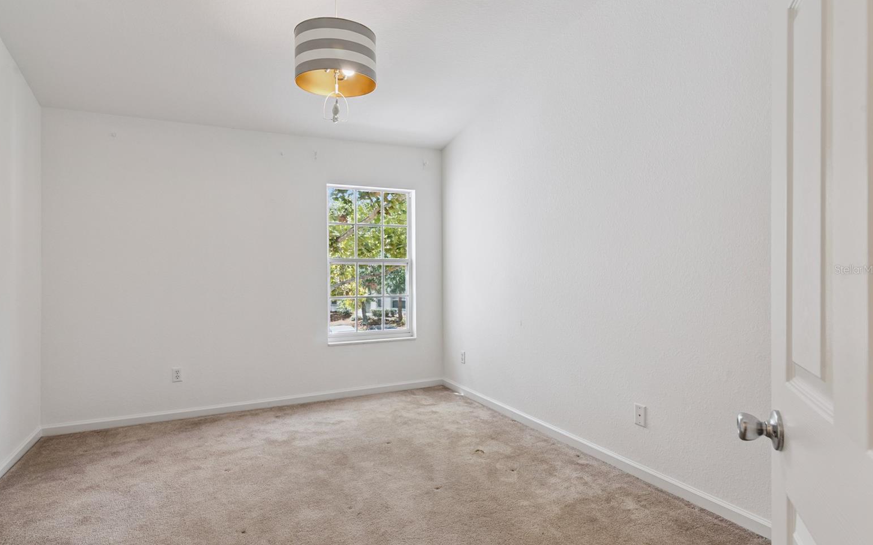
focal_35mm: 20
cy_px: 269
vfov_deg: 59.6
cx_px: 434
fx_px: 476
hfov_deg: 85.1
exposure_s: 1/25
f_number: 10
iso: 400
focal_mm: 19
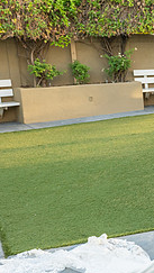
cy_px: 125
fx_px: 435
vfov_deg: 34.9
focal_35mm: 60
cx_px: 299
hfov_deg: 16.1
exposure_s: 1/200
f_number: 7.1
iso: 500
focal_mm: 24
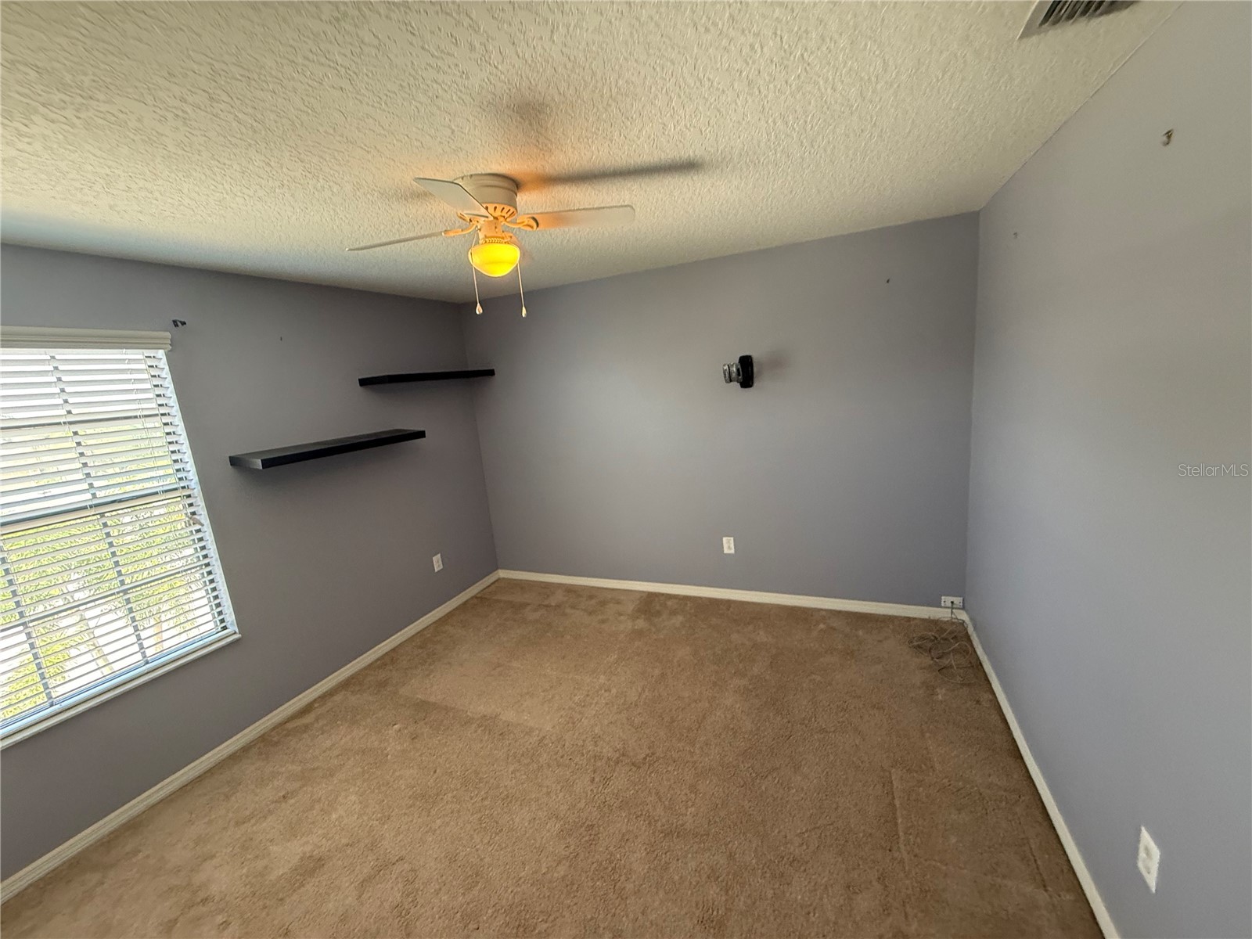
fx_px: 506
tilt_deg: -6.2
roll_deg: +4.7
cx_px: 626
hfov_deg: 102.1
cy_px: 470
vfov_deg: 85.7
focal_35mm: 14
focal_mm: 2.22
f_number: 2.2
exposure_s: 1/60
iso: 250
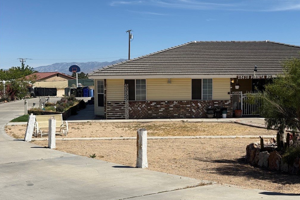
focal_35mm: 51
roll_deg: -0.5
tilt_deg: -1.7
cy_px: 101
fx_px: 425
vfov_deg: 26.5
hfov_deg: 38.9
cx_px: 152
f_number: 1.78
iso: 64
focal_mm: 6.76
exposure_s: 1/8772
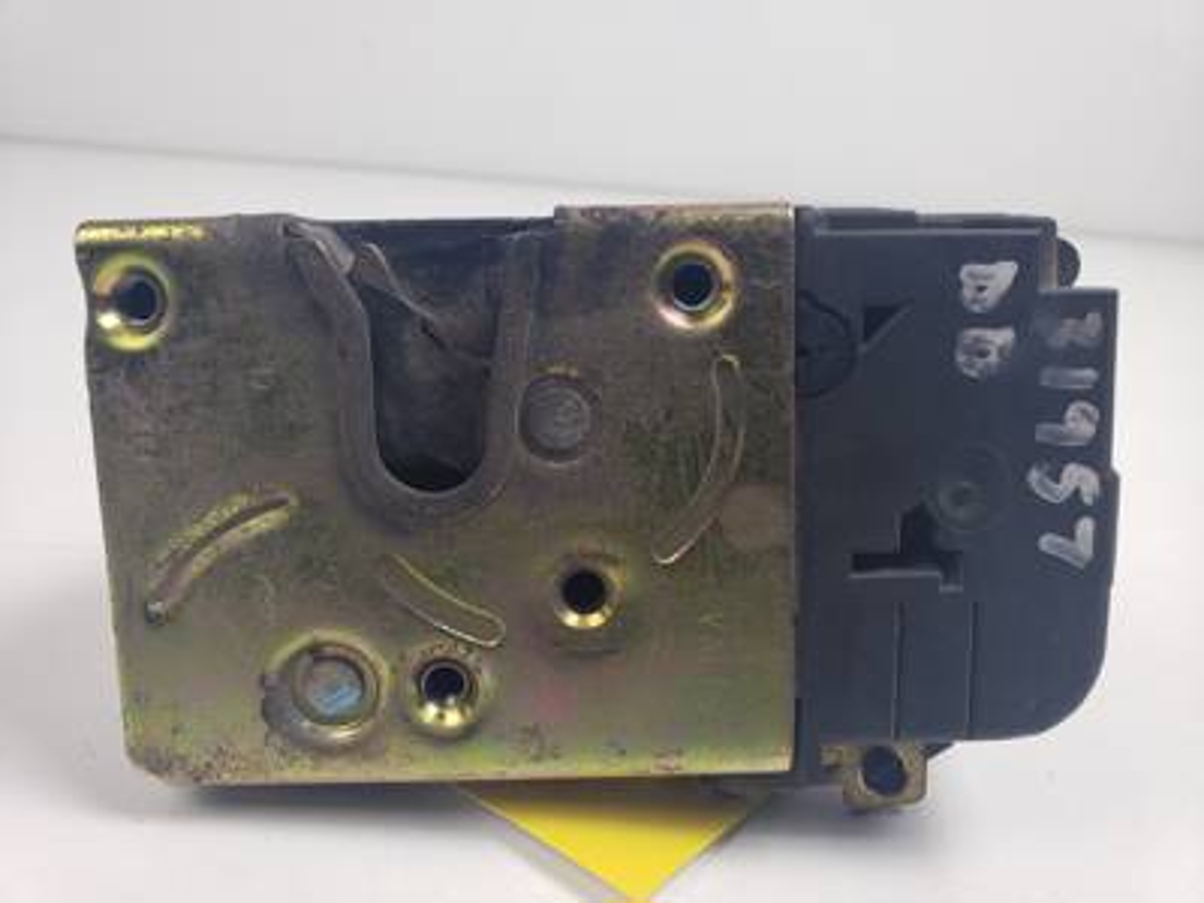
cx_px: 602
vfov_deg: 53.1
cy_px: 452
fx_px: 904
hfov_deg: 67.3
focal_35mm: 26
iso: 50
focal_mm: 4.3
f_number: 2.4
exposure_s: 1/118
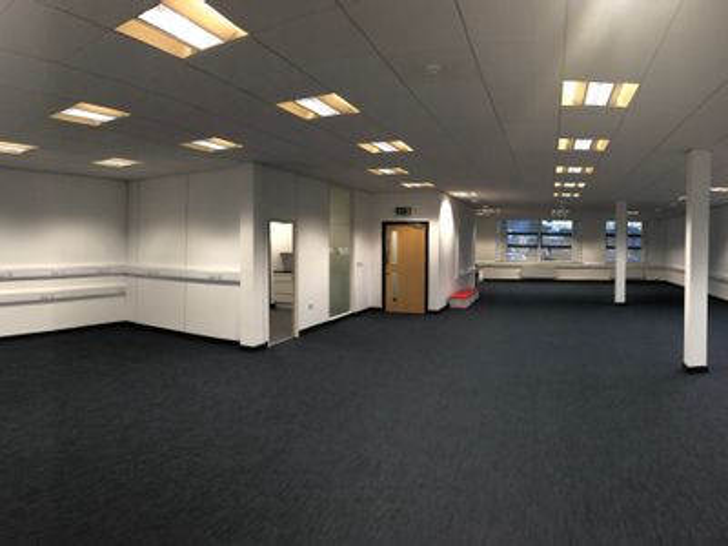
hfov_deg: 63.4
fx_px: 589
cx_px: 364
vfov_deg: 49.7
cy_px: 273
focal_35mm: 28
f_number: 1.8
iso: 160
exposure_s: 1/100
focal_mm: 3.99
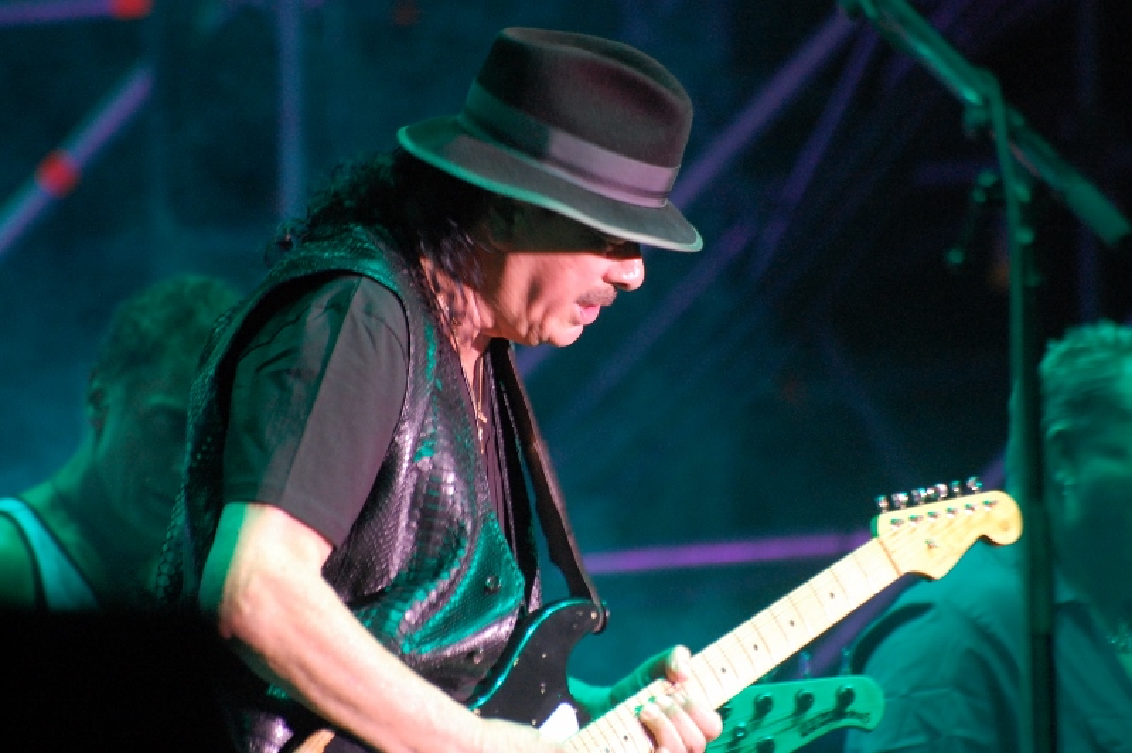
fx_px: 14138
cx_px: 566
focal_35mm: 450
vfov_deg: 3.0
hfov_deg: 4.6
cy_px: 376
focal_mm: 300
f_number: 5.6
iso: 1000
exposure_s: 1/30
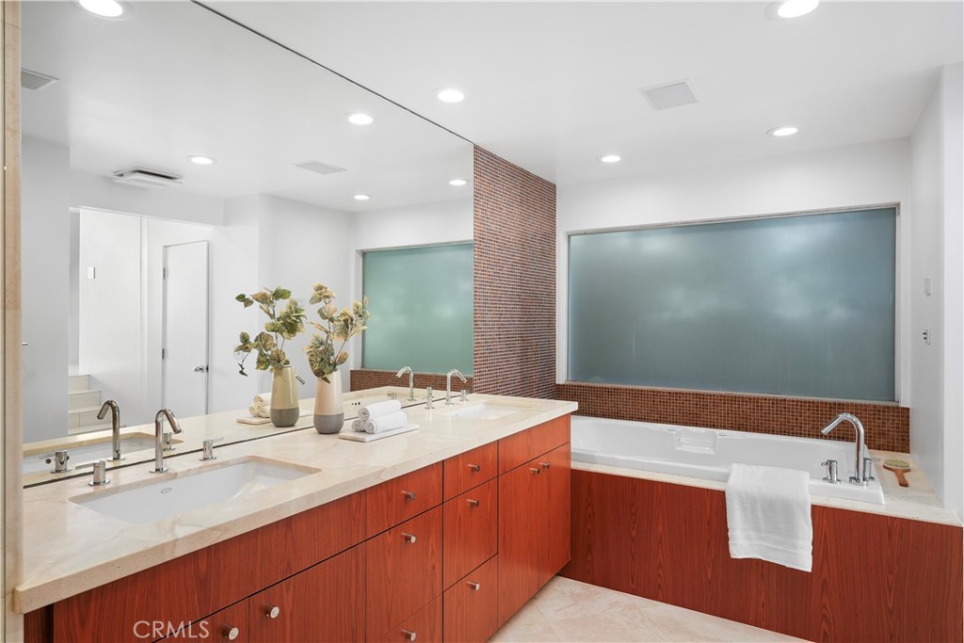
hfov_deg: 84.0
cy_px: 322
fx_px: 536
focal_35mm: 20
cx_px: 482
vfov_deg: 61.9
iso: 640
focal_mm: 20
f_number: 9
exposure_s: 1/8
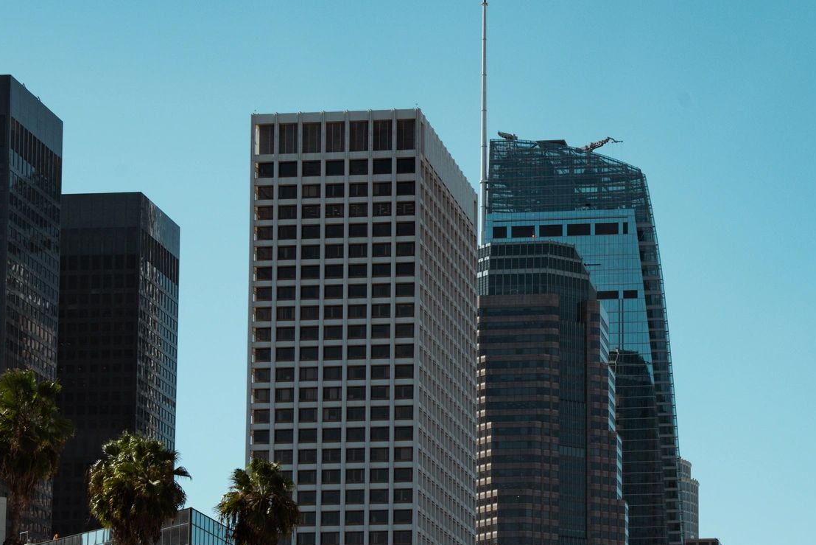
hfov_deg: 15.2
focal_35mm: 134
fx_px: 3038
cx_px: 587
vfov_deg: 10.2
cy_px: 415
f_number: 10
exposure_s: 1/400
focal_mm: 70
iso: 250
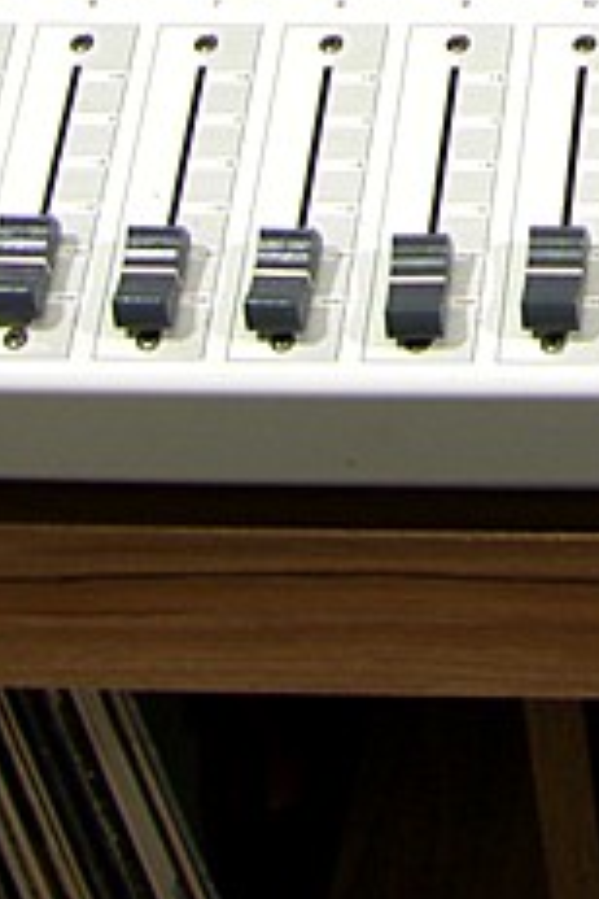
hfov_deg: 10.3
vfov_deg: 14.9
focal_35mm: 126
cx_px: 1042
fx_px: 3145
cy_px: -521
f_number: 2.2
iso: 50
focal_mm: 7.4
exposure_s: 1/30
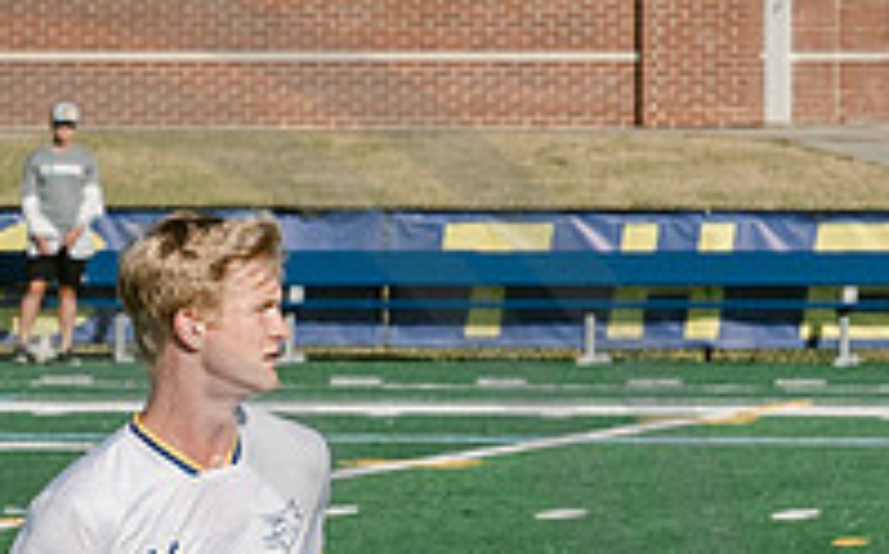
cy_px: 610
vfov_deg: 2.6
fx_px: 12322
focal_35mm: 509
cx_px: 239
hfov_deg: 4.1
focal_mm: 70
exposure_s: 1/4000
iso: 640
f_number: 5.6
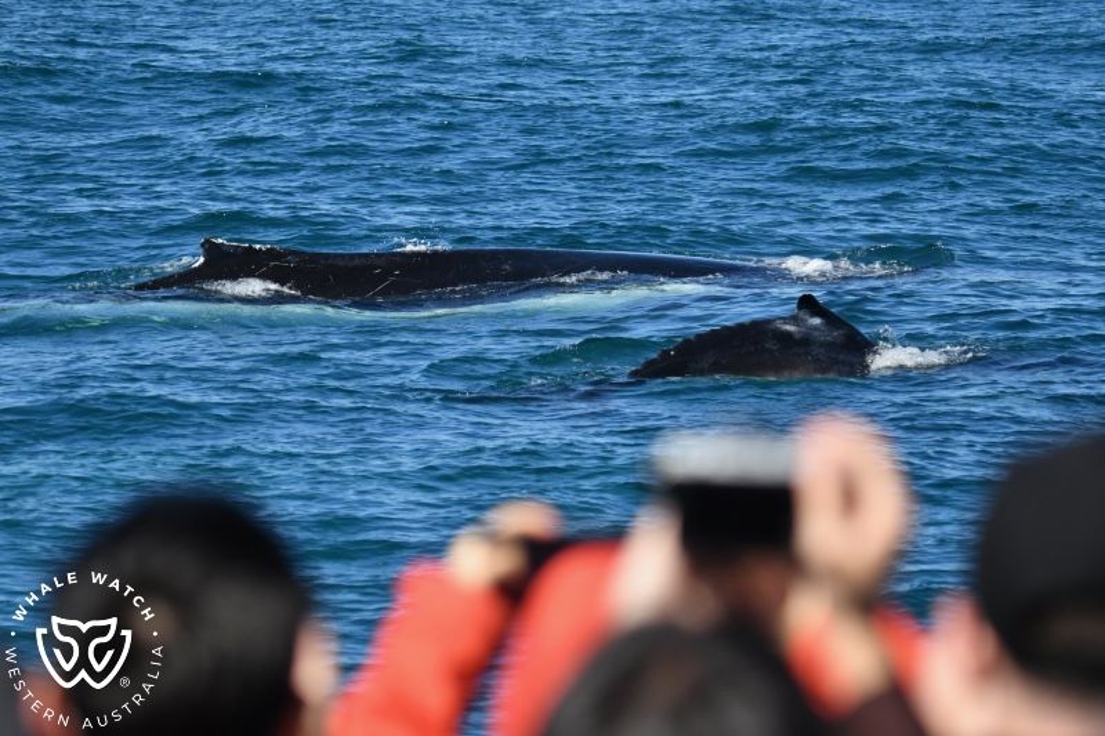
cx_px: 552
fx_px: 5370
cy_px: 368
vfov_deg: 7.8
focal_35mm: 175
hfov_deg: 11.7
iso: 1100
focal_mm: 175
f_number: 5.3
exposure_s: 1/8000
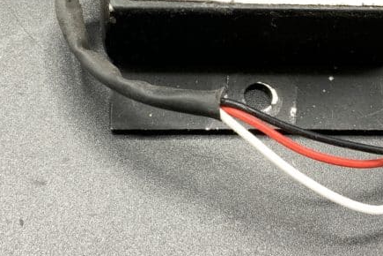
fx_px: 755
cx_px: 180
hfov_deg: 28.4
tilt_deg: -60.0
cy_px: 19
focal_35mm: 71
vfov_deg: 18.8
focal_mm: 3
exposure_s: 1/120
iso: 40
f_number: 1.8
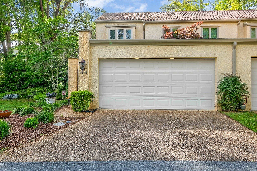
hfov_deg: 60.3
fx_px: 221
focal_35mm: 31
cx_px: 128
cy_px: 86
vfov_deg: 42.3
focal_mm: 20.9
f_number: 8
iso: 400
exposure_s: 1/210
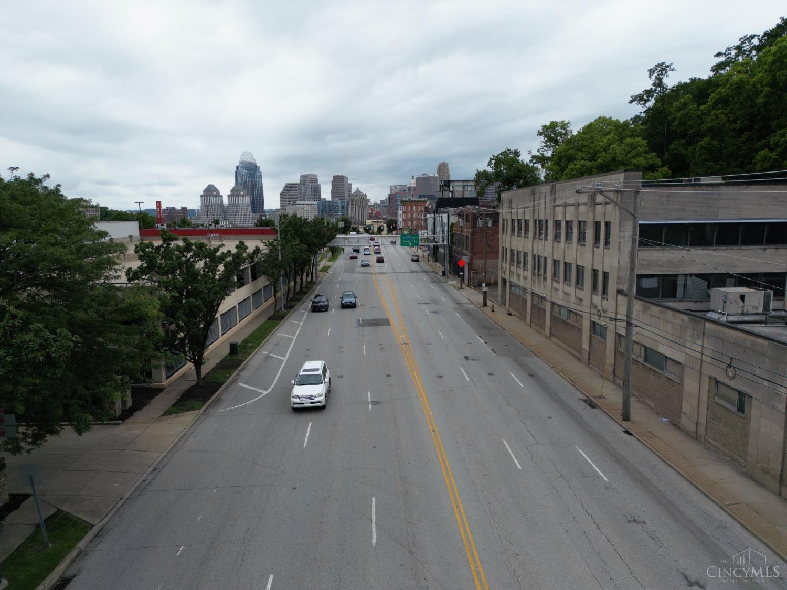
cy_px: 295
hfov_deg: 71.6
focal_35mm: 24
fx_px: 546
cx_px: 394
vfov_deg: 56.8
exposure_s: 1/3200
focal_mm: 6.72
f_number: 1.7
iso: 200
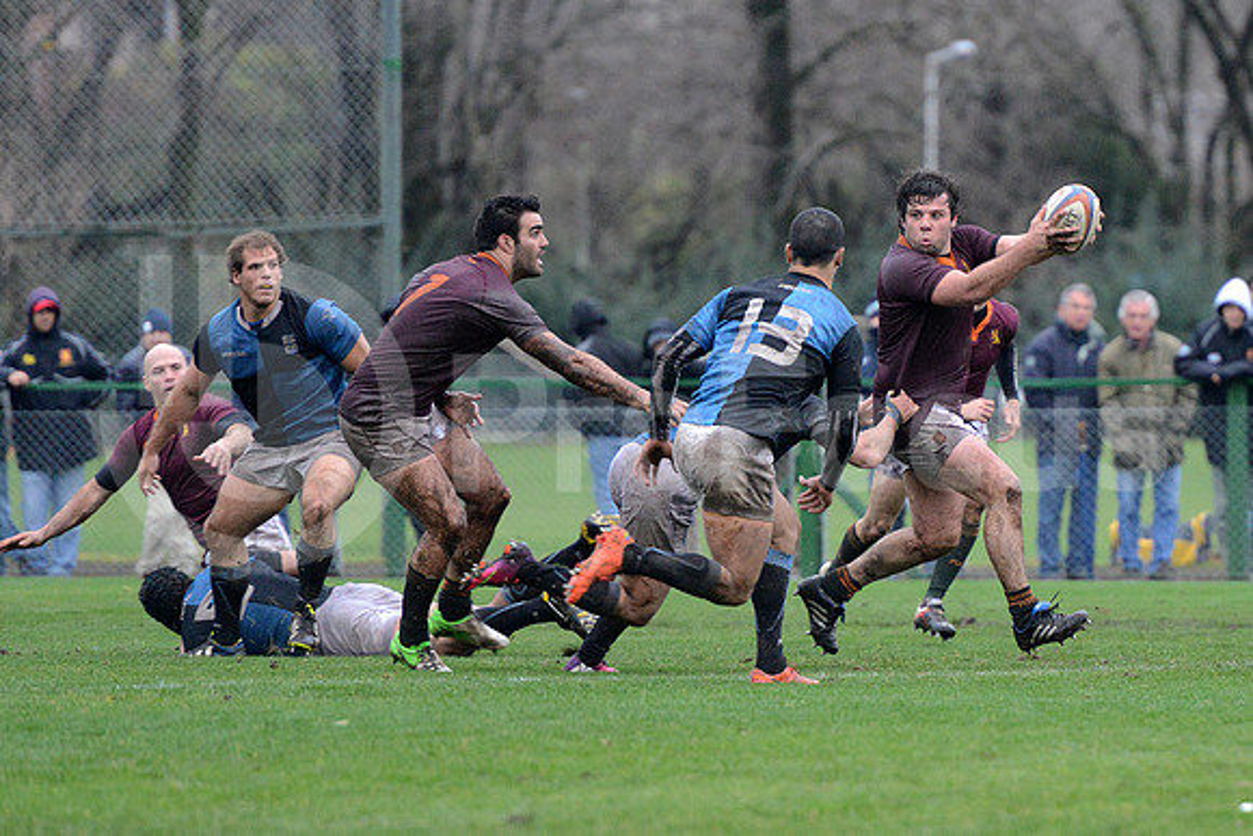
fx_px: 9399
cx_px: 626
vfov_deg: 5.1
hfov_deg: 7.6
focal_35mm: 270
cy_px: 418
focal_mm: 270
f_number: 4
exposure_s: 1/500
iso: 5000
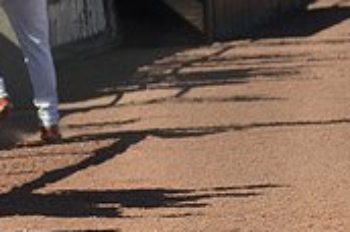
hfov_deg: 4.3
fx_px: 4655
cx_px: -234
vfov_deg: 2.8
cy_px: -100
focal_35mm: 480
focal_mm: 95
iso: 1000
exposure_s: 1/8000
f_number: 4.5
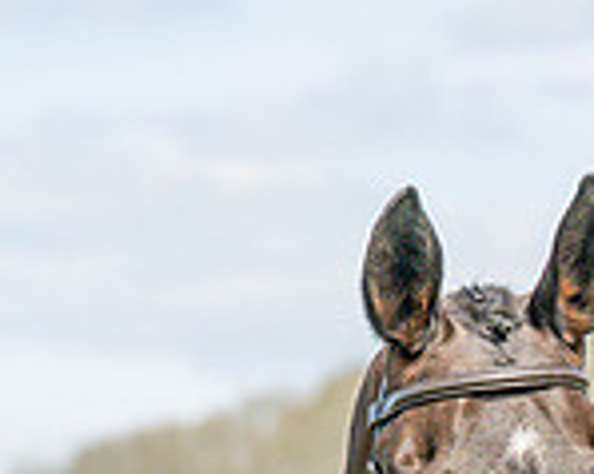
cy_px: 876
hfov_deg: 3.1
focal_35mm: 618
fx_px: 10857
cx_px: 564
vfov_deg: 2.5
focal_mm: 97
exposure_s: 1/2500
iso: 400
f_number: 4.5
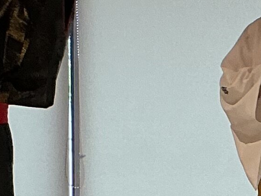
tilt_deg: -8.1
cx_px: 273
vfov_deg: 7.0
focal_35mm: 210
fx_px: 1584
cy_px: 206
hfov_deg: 9.3
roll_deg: +0.6
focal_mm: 3
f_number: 1.8
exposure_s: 1/50
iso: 50
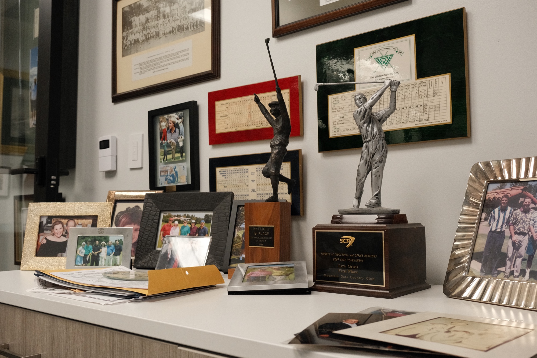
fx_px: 477
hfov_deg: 58.7
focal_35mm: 32
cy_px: 179
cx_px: 268
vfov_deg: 41.1
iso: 2500
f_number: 5.6
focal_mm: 21.2
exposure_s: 1/125
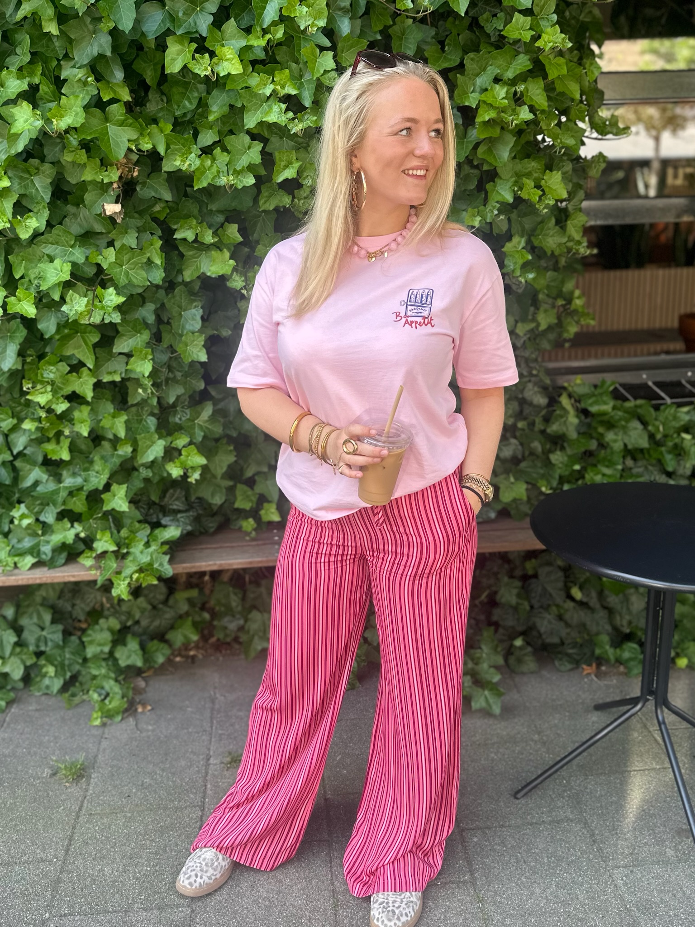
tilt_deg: -12.2
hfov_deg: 56.8
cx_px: 348
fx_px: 642
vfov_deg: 71.6
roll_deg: +1.5
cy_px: 464
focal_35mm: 24
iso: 80
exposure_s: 1/332
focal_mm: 6.86
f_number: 1.78
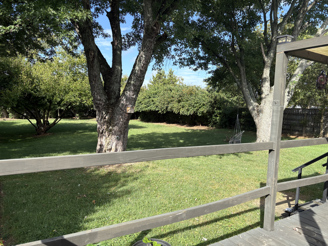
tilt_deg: -3.1
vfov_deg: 53.1
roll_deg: -2.1
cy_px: 123
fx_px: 246
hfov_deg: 67.3
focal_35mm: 26
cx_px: 164
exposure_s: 1/1337
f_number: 1.6
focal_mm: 5.96
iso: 50
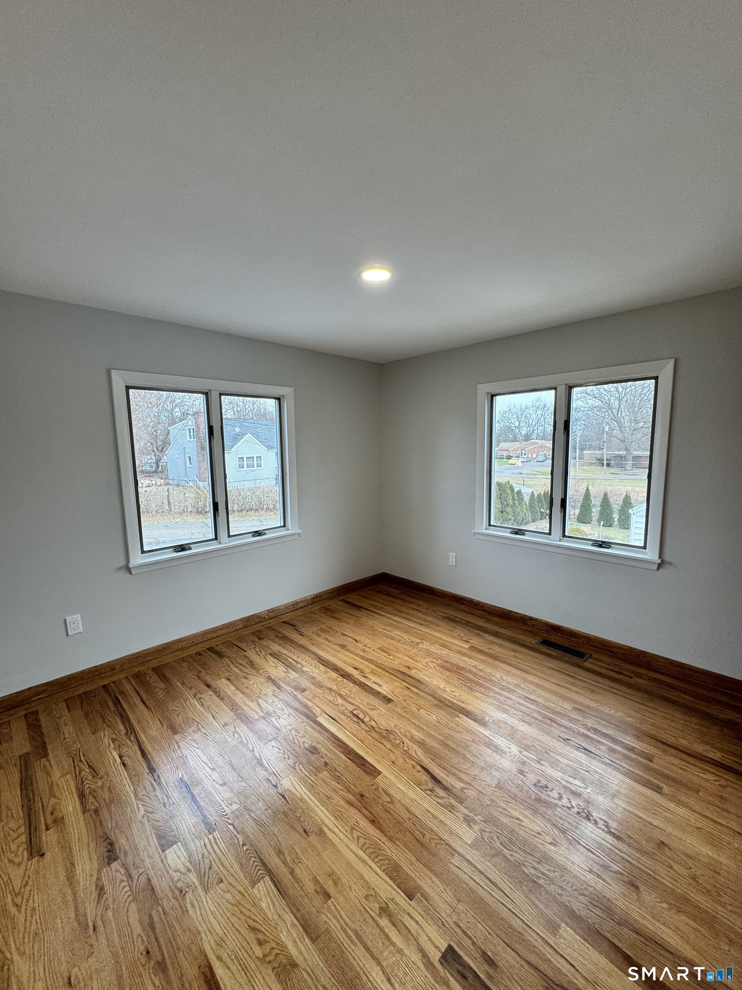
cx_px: 371
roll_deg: +1.7
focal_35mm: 14
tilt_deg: -7.3
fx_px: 400
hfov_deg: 85.7
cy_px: 495
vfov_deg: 102.1
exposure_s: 1/120
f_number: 2.2
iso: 125
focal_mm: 2.22
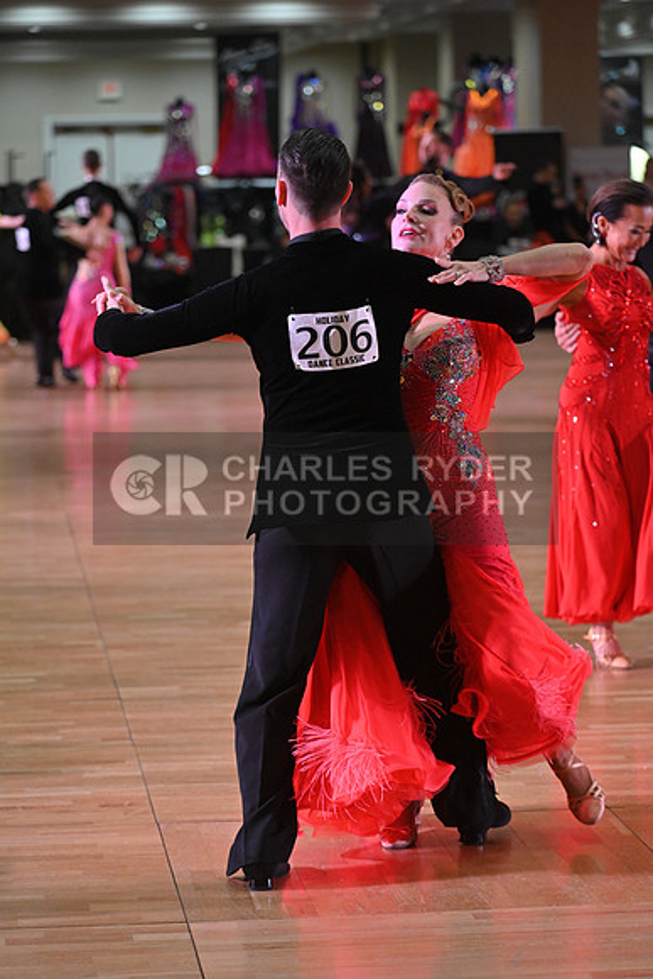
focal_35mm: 120
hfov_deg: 11.4
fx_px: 3263
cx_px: 326
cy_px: 490
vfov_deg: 17.1
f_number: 4
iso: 2000
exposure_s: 1/320
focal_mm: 120
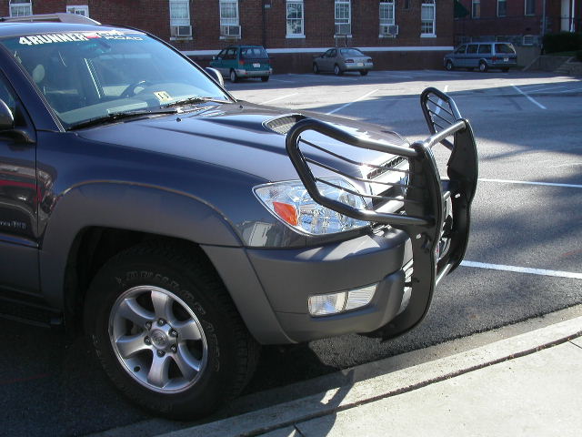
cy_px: 218
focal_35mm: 38
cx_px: 291
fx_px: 639
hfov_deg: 49.0
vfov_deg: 37.7
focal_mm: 7.8
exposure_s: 1/250
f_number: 5.6
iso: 100
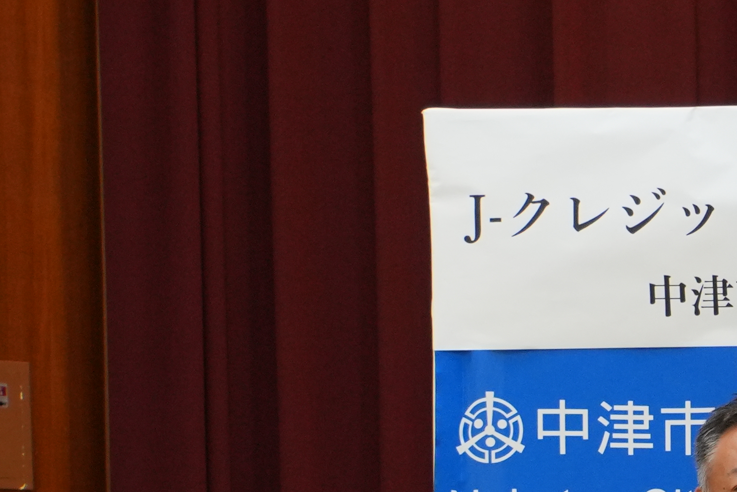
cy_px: 730
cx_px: 1250
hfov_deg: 12.7
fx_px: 3071
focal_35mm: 150
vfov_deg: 8.9
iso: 1000
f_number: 4
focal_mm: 25
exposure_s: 1/250
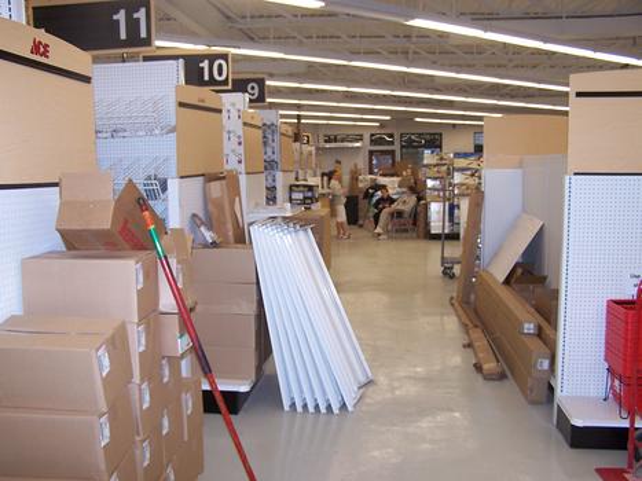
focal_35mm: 38
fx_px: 705
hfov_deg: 49.0
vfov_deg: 37.7
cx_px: 321
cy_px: 240
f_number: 2.8
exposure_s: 1/60
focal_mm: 6.3
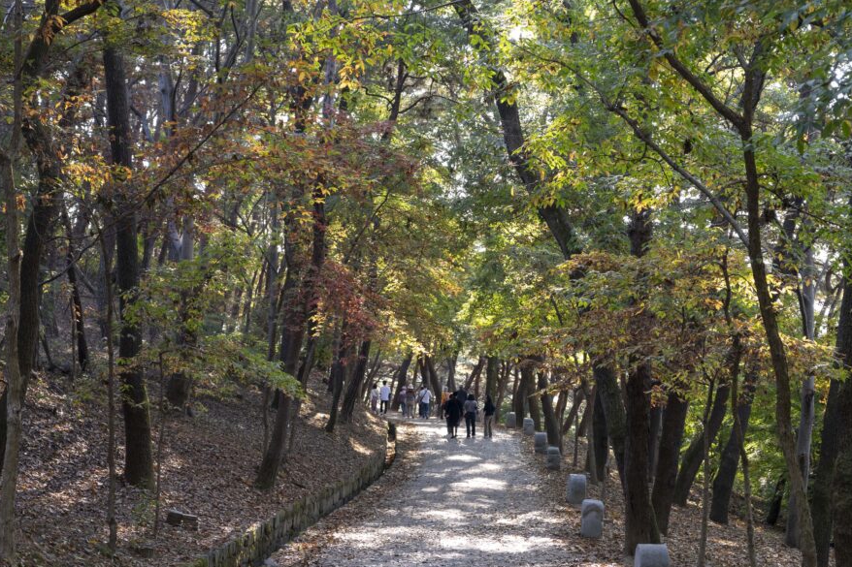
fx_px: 1656
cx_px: 426
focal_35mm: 70
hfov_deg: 28.8
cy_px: 284
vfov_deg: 19.4
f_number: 5.6
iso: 1600
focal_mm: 60
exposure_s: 1/160
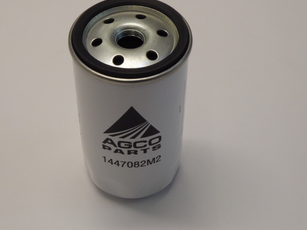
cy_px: 98
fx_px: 621
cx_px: 134
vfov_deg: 21.0
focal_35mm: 70
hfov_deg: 27.8
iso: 400
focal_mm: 10.9
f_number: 8
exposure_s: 1/30
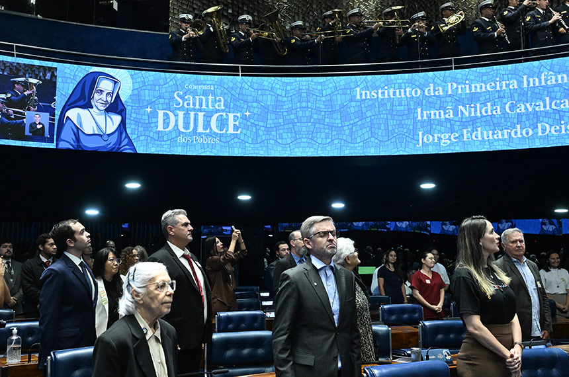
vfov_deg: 36.7
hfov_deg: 53.2
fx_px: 568
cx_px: 284
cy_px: 188
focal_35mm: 36
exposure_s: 1/200
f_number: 5
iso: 4000
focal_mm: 24
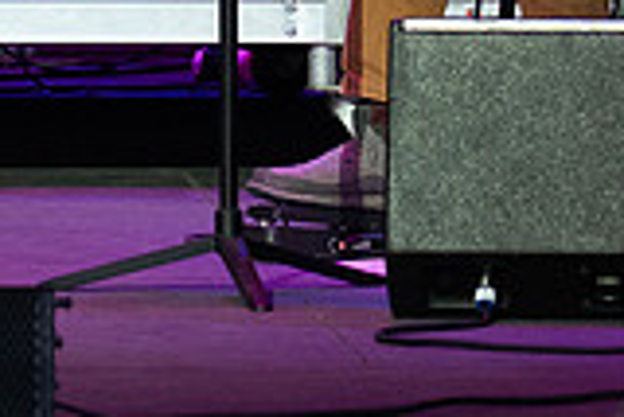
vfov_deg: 1.3
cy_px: -290
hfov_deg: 1.9
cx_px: 250
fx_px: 18893
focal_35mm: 1089
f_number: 5.6
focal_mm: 200
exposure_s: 1/400
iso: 3200
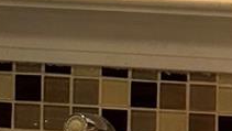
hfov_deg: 5.6
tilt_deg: -1.2
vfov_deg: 3.1
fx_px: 2345
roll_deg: -1.4
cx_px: -87
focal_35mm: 381
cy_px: -401
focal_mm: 6.86
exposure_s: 1/120
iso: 80
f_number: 1.78
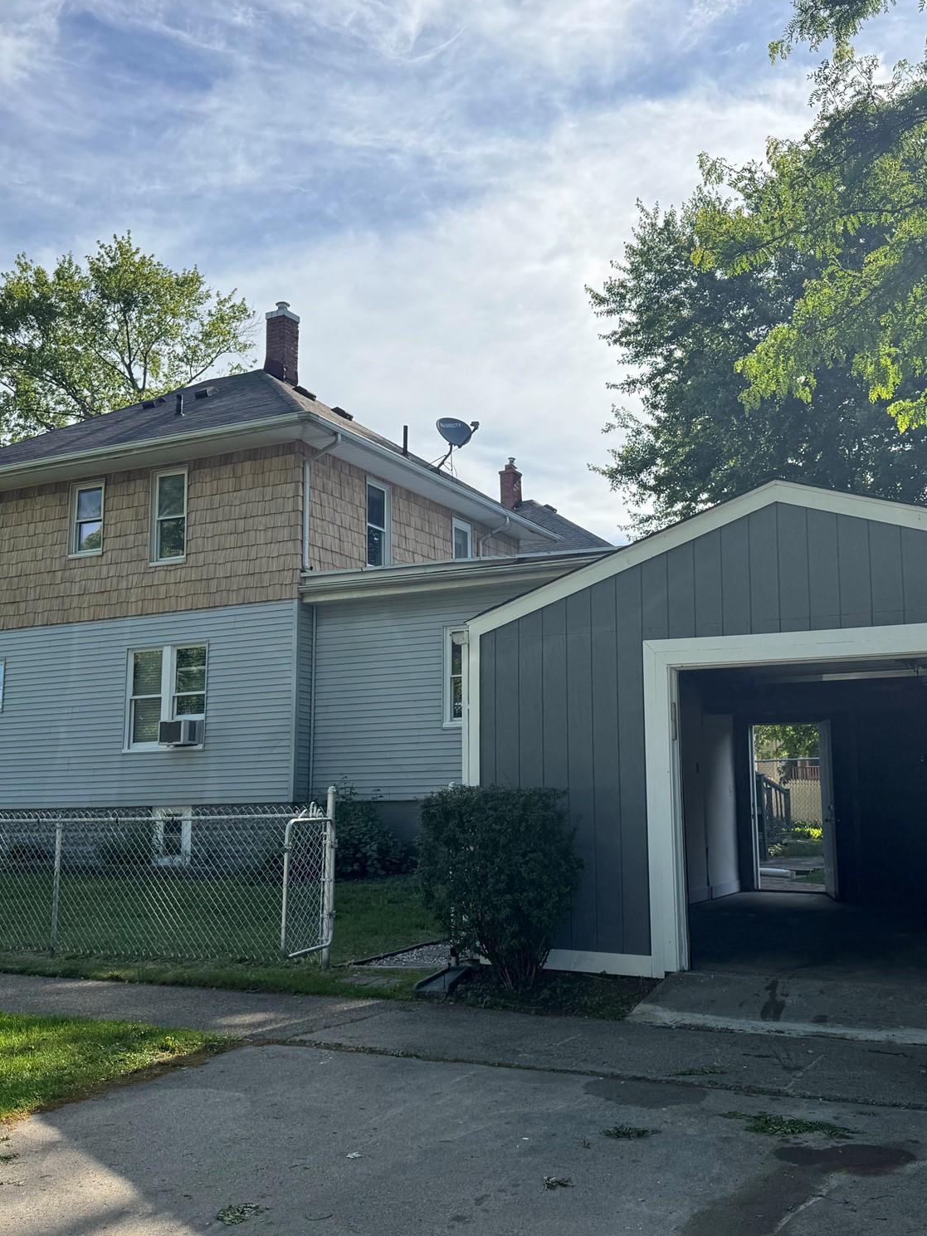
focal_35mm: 33
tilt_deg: +8.0
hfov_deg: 42.9
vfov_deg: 55.3
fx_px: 1178
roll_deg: +0.2
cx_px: 517
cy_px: 633
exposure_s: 1/3247
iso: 80
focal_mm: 6.76
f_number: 1.78
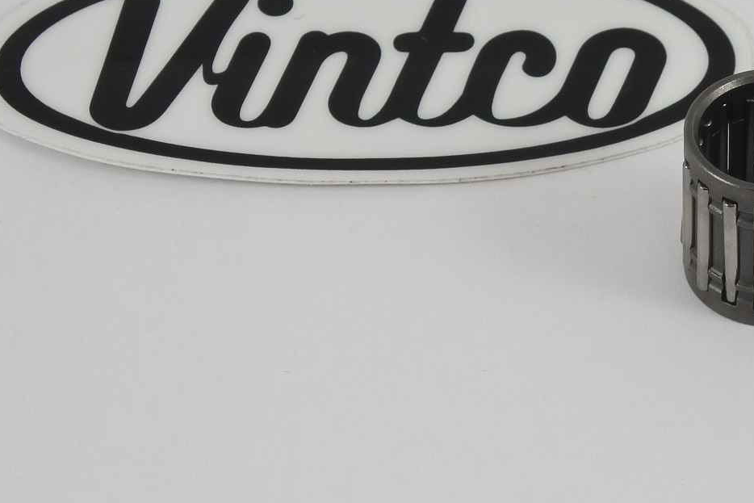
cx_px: 491
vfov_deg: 13.4
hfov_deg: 20.0
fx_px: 2137
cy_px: 191
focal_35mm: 102
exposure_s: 1/125
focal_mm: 25.2
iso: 400
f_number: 5.3
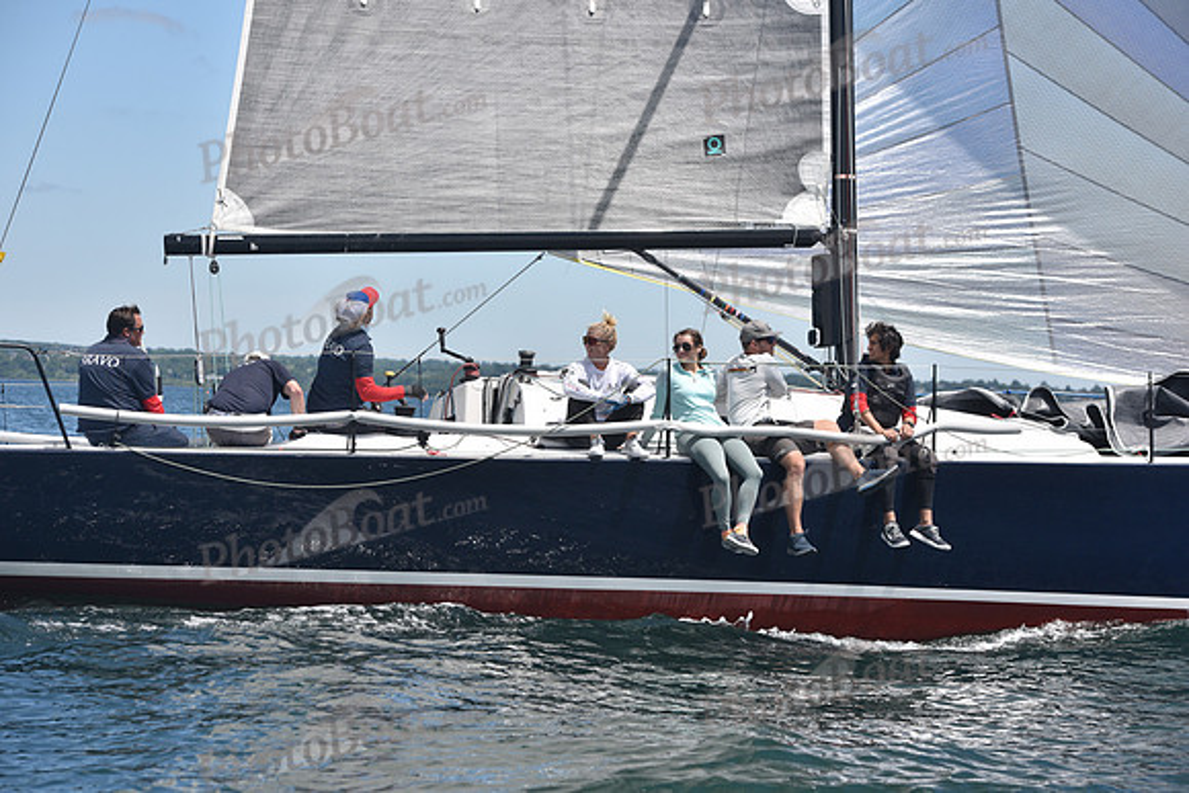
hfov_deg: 20.4
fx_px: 3303
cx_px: 594
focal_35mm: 100
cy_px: 396
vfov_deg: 13.7
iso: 320
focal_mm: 100
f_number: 6.3
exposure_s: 1/1000
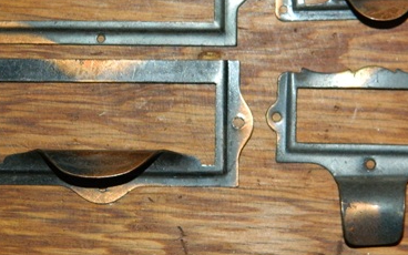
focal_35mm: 124
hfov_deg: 16.8
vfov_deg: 10.5
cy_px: 57
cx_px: 218
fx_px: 1379
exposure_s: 1/50
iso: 200
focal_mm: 15.1
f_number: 4.2
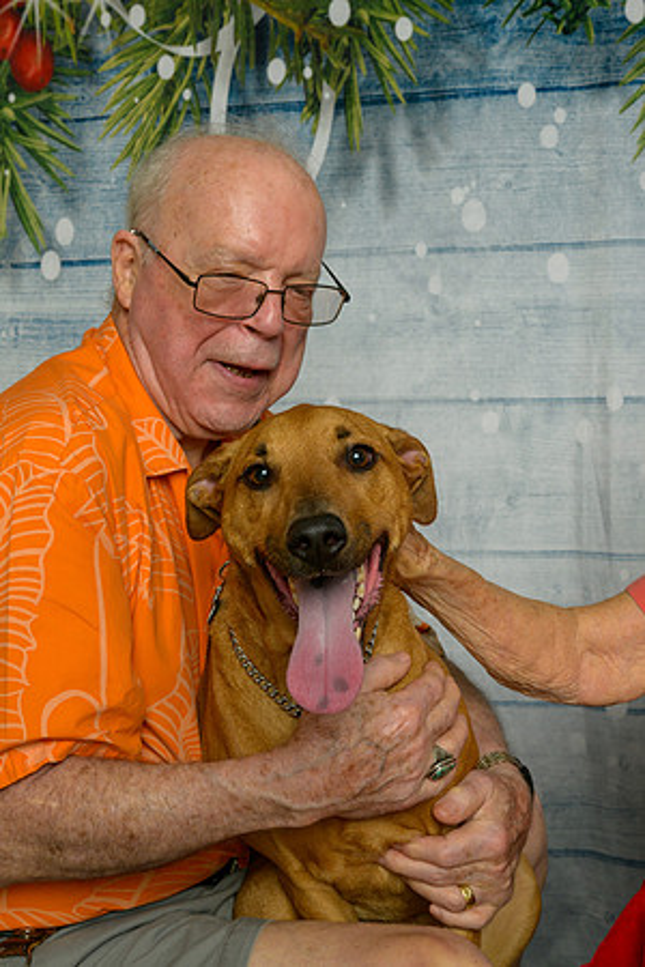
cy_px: 484
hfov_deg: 28.1
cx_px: 322
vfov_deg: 41.1
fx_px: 1290
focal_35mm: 48
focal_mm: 48
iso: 400
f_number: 10
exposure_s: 1/160
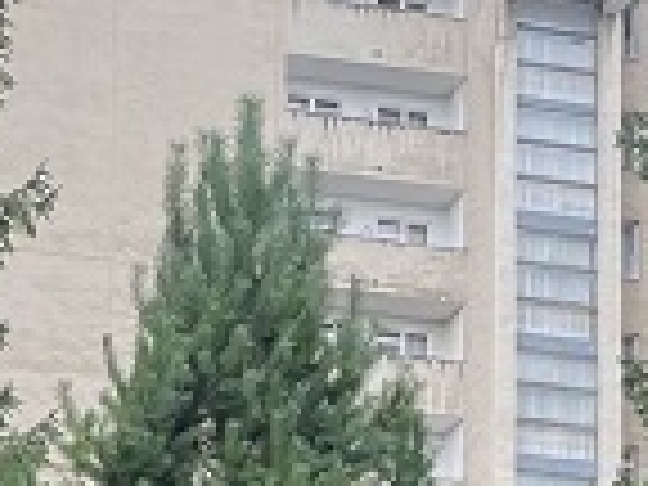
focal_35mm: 162
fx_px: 3033
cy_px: 1159
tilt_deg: +7.0
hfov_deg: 12.0
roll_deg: -1.2
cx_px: -81
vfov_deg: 8.4
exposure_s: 1/479
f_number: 1.6
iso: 32
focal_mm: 4.2
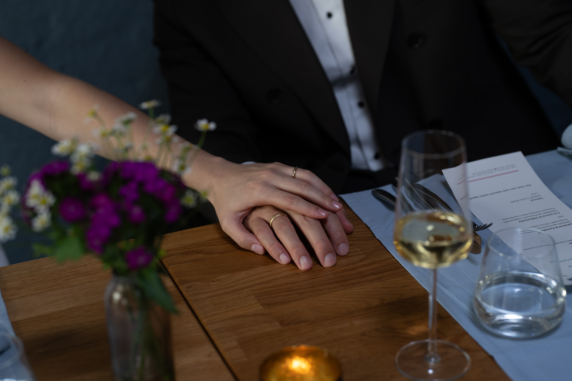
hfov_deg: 23.9
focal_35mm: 85
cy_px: 190
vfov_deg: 16.1
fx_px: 1350
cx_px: 286
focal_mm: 85
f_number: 3.5
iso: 400
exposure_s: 1/125
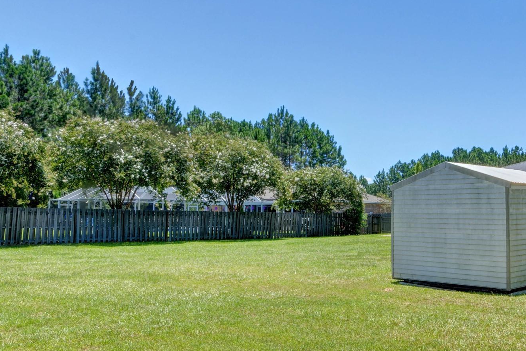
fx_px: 526
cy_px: 190
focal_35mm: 36
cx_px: 381
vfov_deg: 36.9
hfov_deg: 51.3
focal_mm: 11
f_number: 22
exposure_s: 1/125
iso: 100
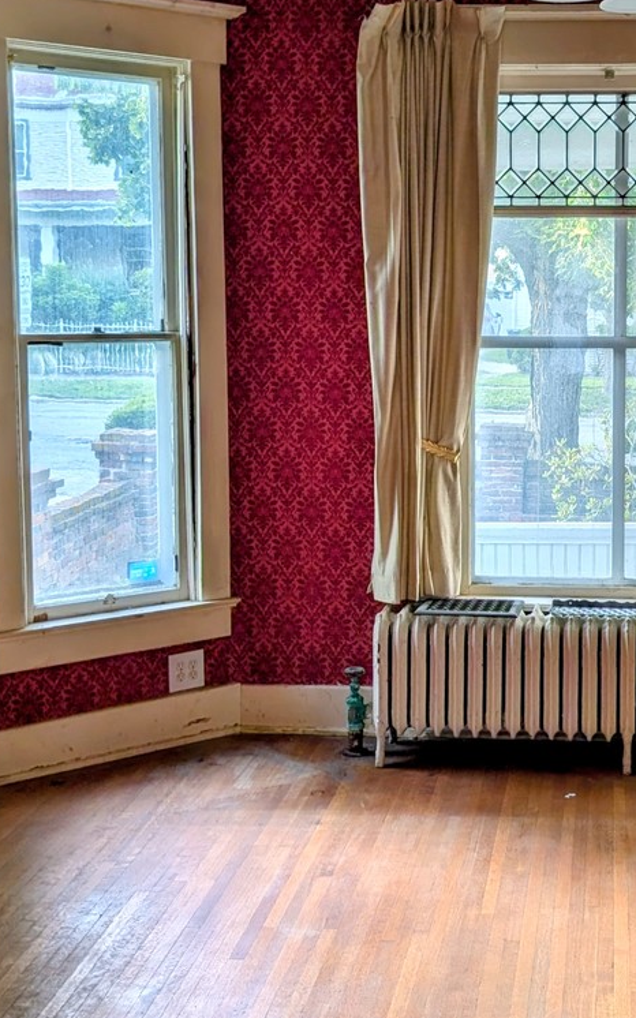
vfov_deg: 40.9
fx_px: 1359
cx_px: 524
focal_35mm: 49
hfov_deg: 25.8
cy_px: 422
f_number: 1.68
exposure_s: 1/186
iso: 20
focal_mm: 6.9
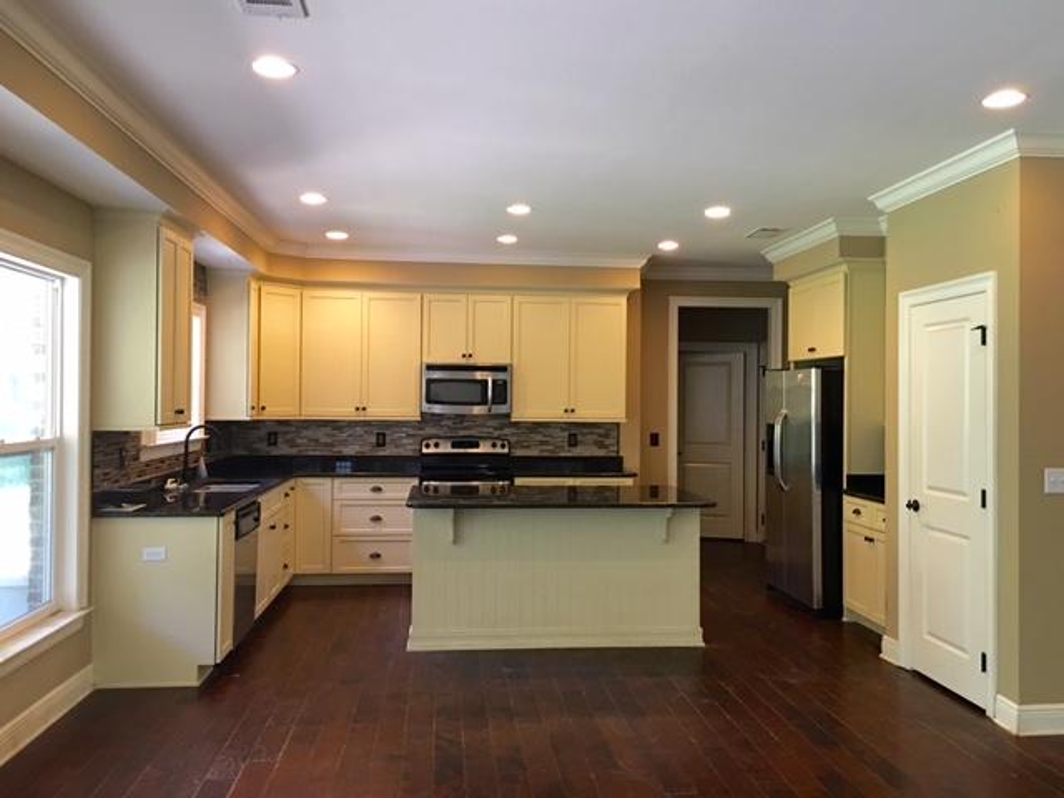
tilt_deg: -0.1
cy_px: 399
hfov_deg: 61.7
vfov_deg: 48.2
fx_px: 891
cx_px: 532
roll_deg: -0.9
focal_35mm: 29
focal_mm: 4.15
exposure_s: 1/15
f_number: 2.2
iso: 80
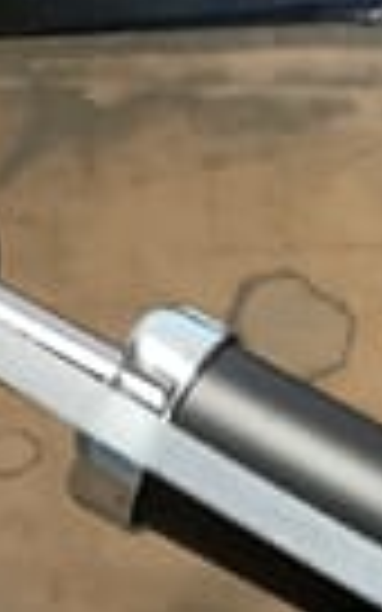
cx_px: 535
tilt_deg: -50.1
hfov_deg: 10.5
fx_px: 2016
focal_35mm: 121
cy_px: 763
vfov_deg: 16.4
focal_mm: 3.3
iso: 400
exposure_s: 1/33
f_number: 2.4
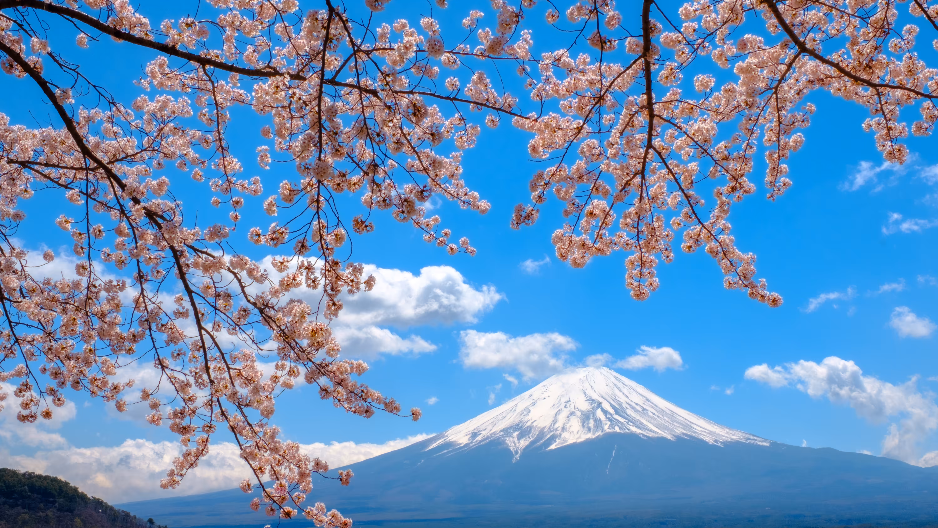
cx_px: 469
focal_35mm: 43
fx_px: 1069
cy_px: 282
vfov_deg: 27.7
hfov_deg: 47.4
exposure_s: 1/250
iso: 400
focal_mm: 27.4
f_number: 22
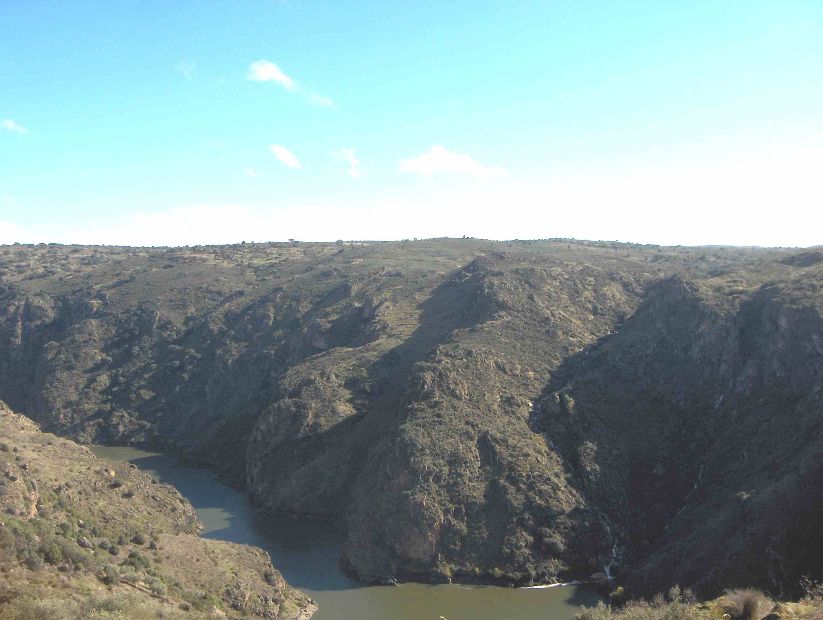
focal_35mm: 39
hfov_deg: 47.8
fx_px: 929
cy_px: 310
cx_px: 412
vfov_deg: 36.9
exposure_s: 1/549
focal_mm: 8
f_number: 4.8
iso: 100
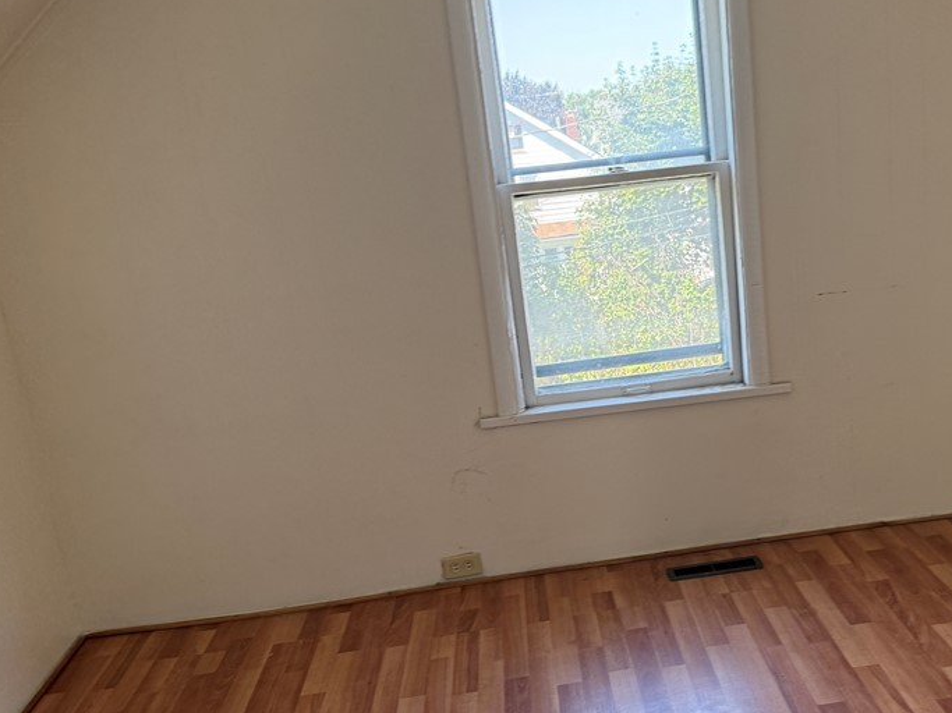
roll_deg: +3.2
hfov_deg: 50.5
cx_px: 630
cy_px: 359
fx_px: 990
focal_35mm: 36
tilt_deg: -14.1
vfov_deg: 39.6
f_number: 1.78
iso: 160
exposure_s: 1/147
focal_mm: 6.76
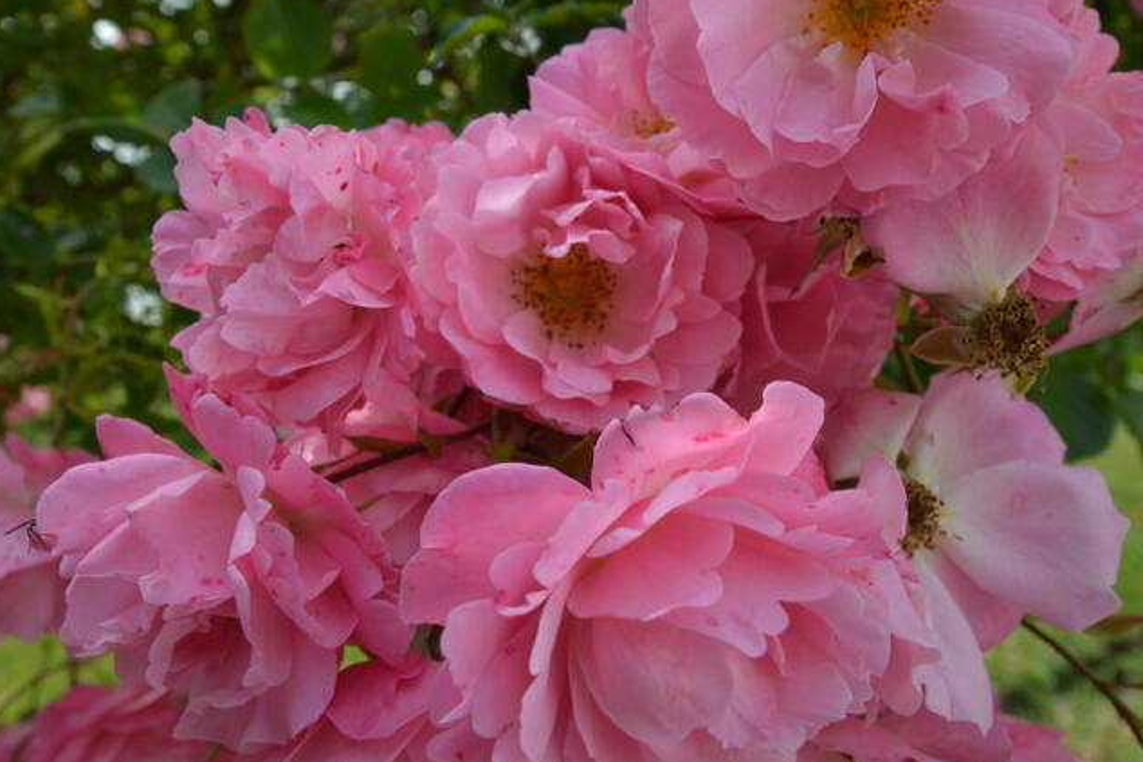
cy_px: 375
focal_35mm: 31
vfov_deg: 42.3
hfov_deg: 60.3
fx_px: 984
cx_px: 581
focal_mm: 20
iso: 400
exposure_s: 1/320
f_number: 9
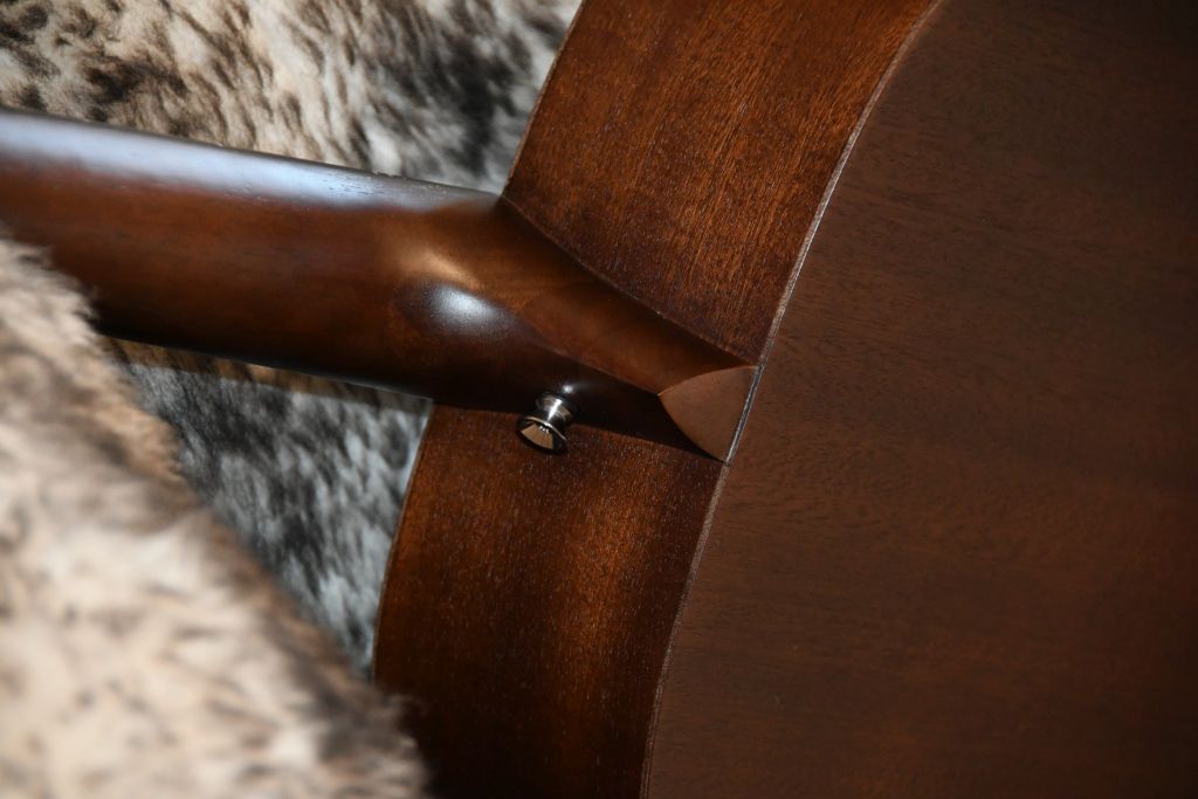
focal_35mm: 255
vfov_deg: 5.4
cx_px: 599
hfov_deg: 8.1
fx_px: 8486
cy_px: 400
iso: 3200
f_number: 5.6
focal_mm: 170
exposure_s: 1/125
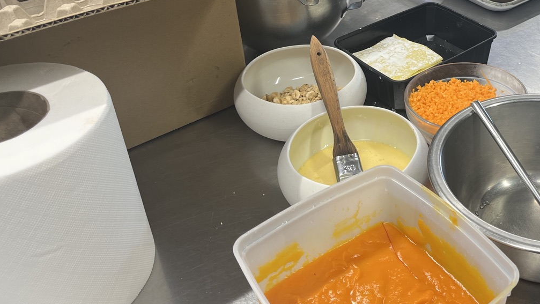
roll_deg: +0.6
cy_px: 66
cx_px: 423
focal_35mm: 45
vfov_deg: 26.1
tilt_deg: -32.4
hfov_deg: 43.6
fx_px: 644
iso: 50
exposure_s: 1/100
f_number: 1.6
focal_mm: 5.1
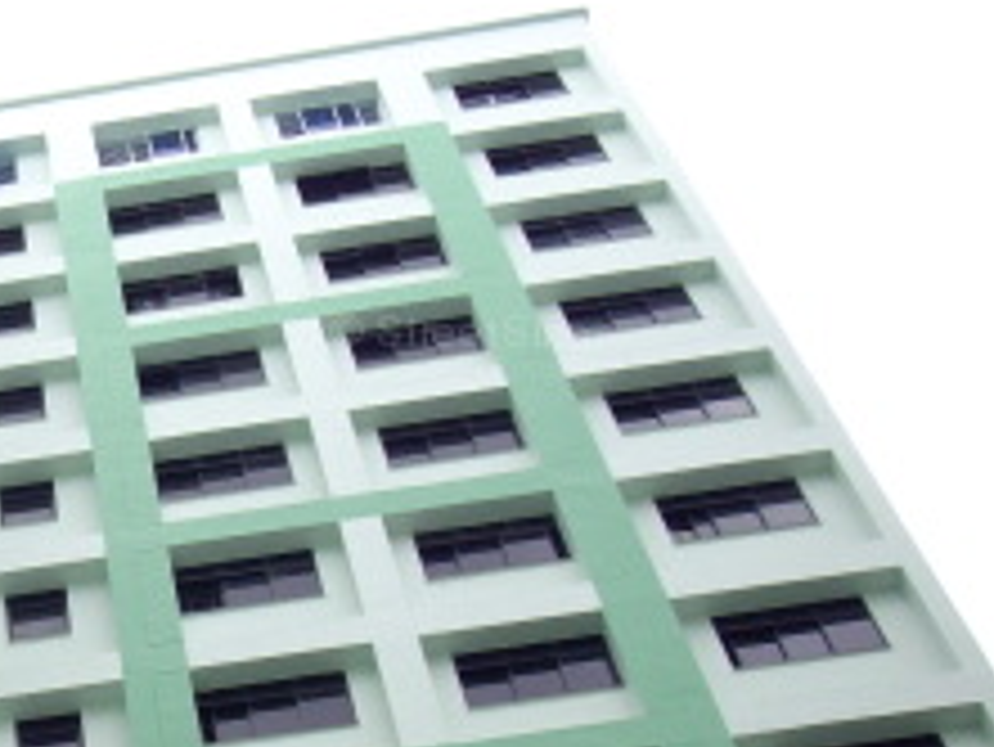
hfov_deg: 19.9
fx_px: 2643
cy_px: 788
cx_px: -234
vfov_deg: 15.7
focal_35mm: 92
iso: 80
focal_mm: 6.2
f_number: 2.8
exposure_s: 1/400
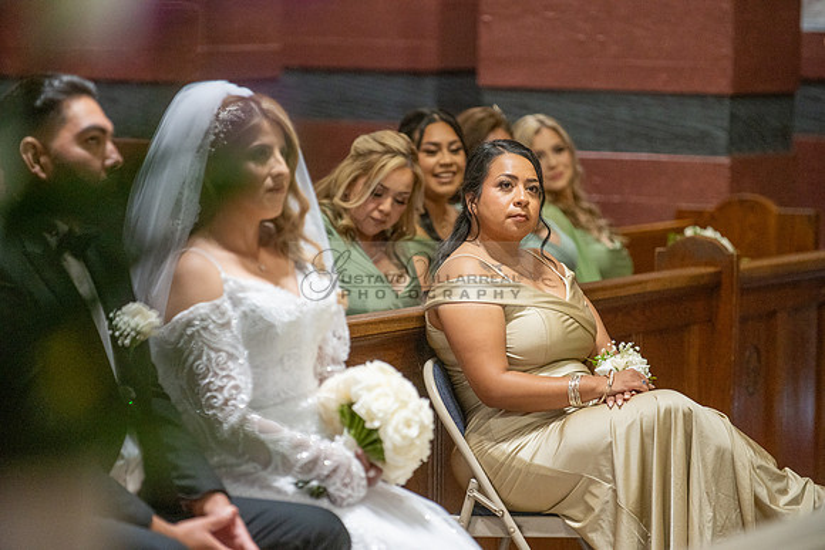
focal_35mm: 200
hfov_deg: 10.3
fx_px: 4584
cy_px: 275
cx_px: 412
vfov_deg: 6.9
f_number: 2.8
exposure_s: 1/320
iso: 3200
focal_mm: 200
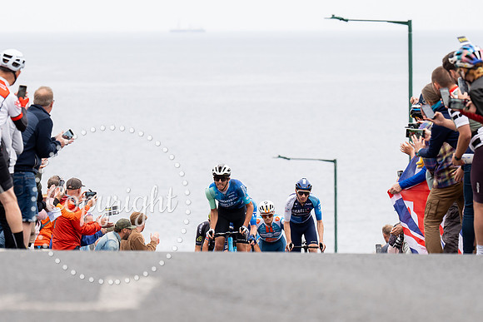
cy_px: 206
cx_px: 223
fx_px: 3637
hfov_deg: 7.6
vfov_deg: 5.1
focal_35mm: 271
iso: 320
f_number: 3.5
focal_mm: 145
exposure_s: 1/1000
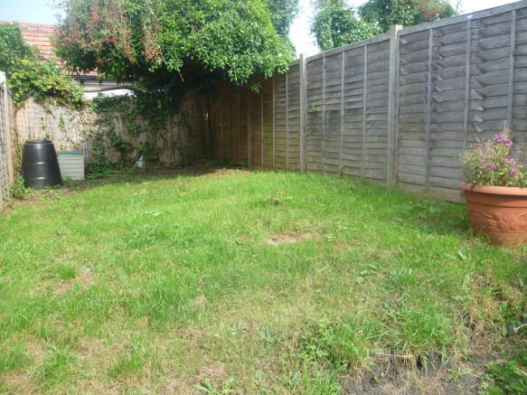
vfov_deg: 49.7
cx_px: 264
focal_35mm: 28
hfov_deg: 63.5
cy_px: 198
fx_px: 426
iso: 80
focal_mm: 5
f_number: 2.8
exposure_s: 1/250
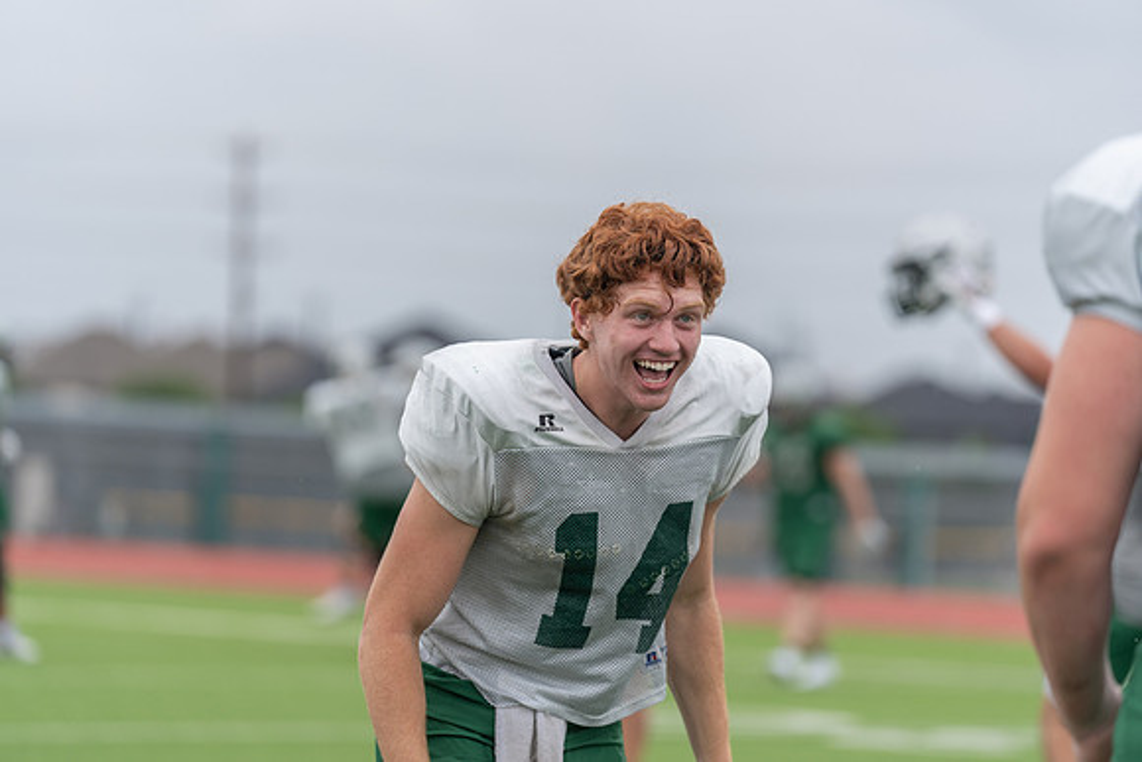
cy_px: 381
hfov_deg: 10.3
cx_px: 571
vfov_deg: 6.9
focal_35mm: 200
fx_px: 6346
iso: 250
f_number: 3.5
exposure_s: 1/1250
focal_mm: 200
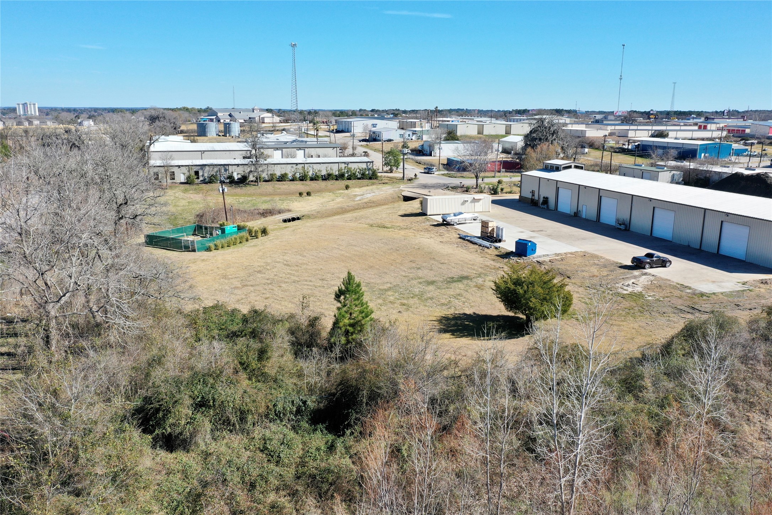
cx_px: 386
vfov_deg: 46.4
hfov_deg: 65.5
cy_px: 258
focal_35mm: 28
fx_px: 600
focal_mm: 10.26
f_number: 5.6
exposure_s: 1/400
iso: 100
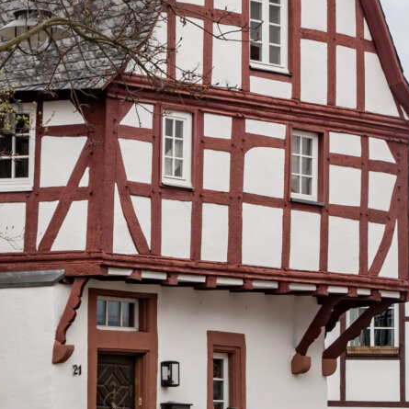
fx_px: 2353
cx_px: 160
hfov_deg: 9.9
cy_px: 157
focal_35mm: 176
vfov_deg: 9.9
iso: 100
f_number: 8
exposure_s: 1/125
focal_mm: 60
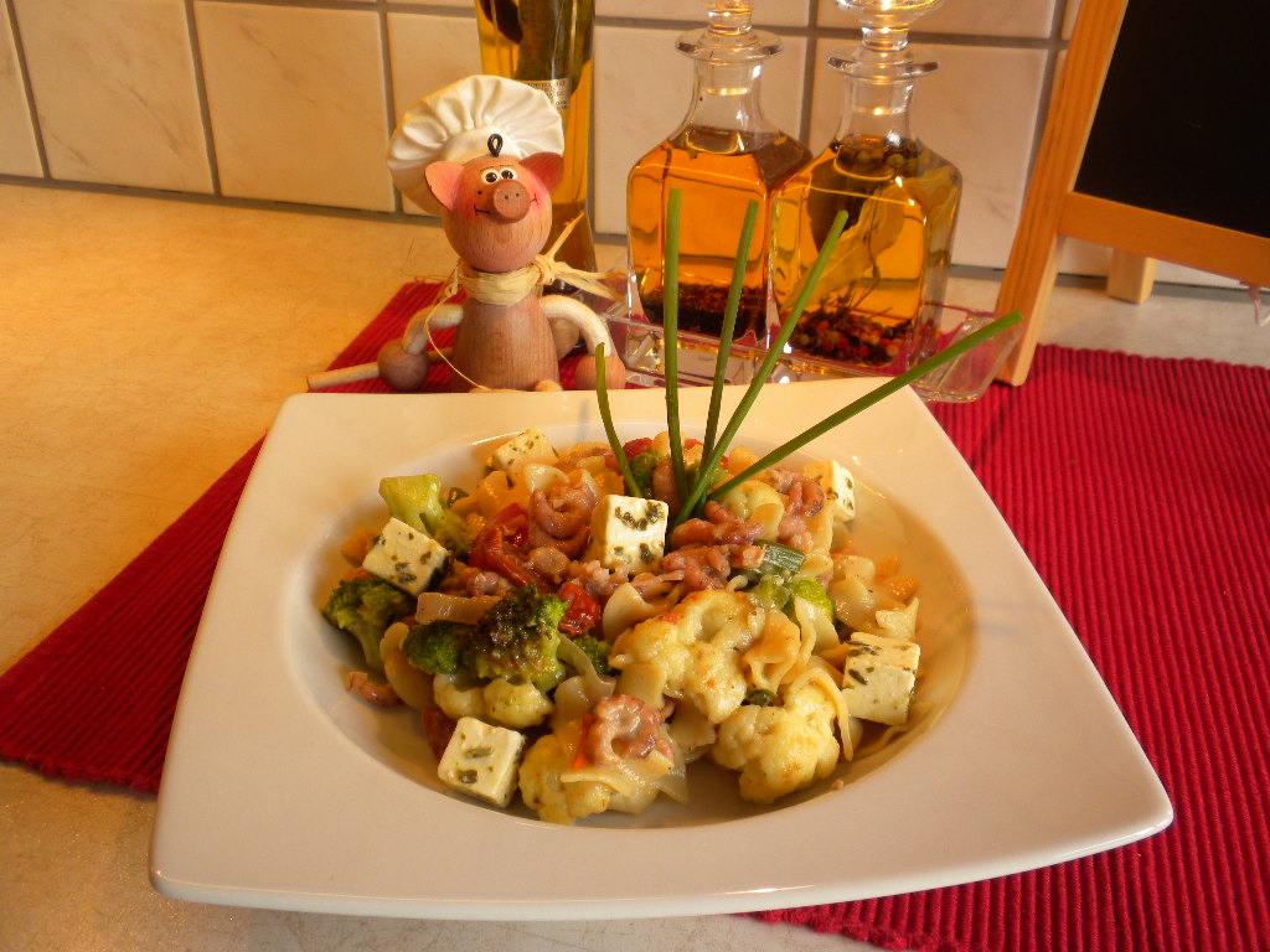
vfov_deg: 38.7
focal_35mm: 37
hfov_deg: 50.1
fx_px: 1357
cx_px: 635
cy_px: 476
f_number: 3.5
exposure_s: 1/57.8
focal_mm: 6.6
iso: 64
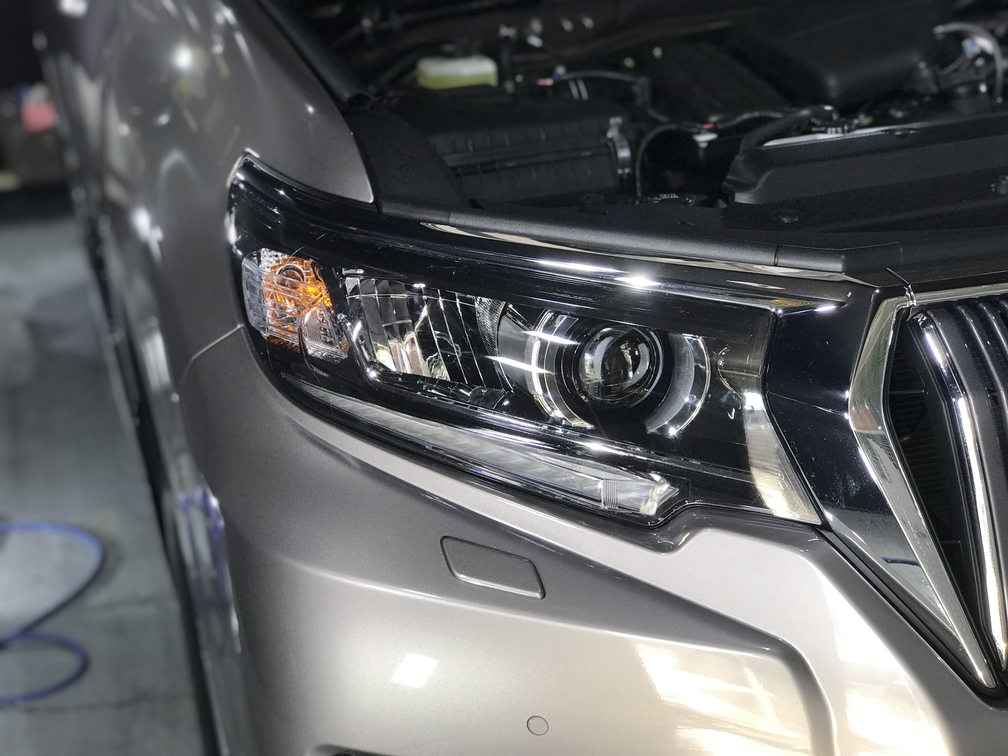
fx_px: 1660
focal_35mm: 57
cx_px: 504
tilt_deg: -19.0
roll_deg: +5.1
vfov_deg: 25.7
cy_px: 378
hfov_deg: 33.8
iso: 40
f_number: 2.8
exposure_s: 1/60
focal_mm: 6.6
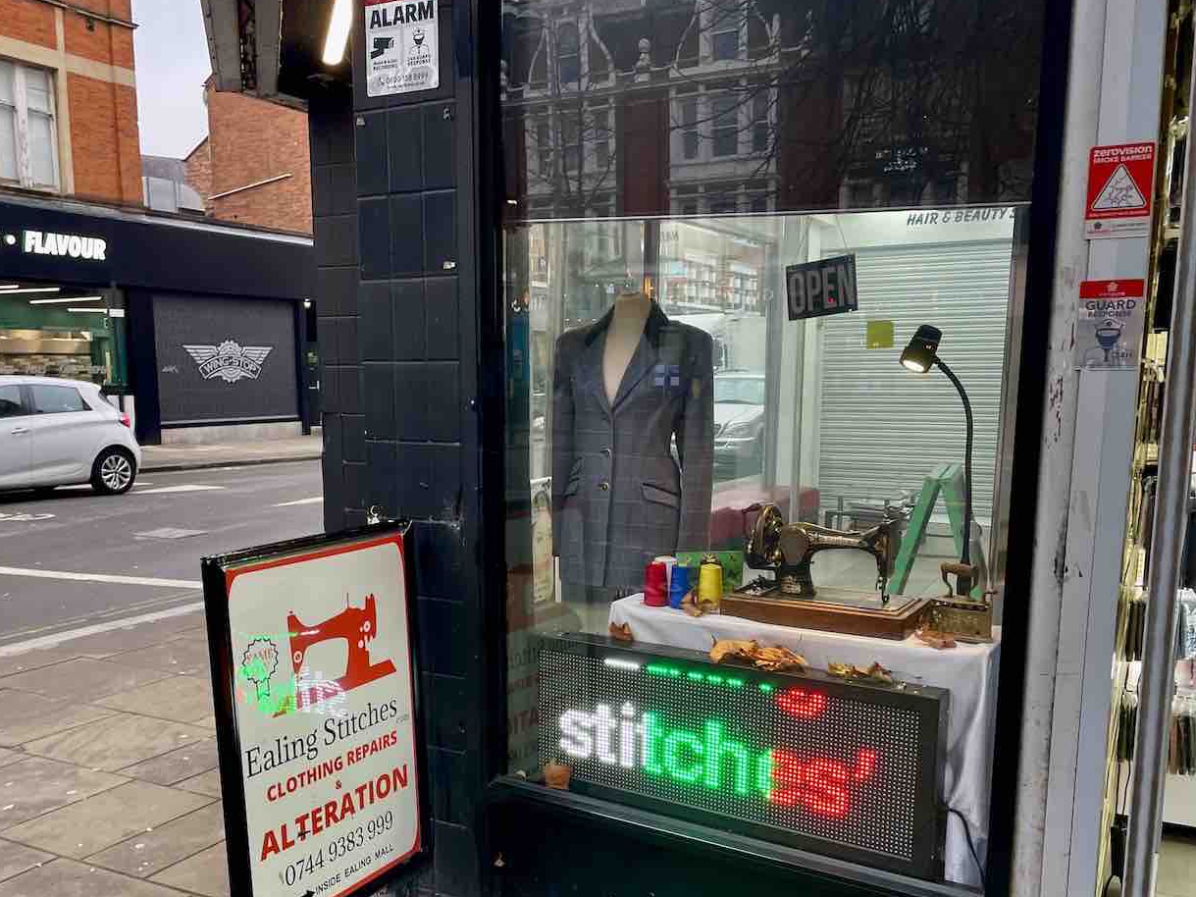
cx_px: 559
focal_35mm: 32
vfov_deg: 43.9
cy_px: 540
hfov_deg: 56.8
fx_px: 1106
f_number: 1.6
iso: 100
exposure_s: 1/100
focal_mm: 4.2
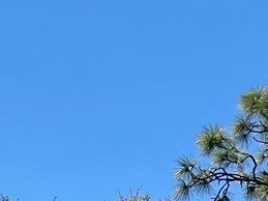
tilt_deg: +0.6
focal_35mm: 173
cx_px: 43
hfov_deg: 11.4
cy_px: 587
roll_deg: -1.5
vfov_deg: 7.6
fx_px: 1339
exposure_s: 1/1473
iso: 32
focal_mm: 3.99
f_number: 1.8
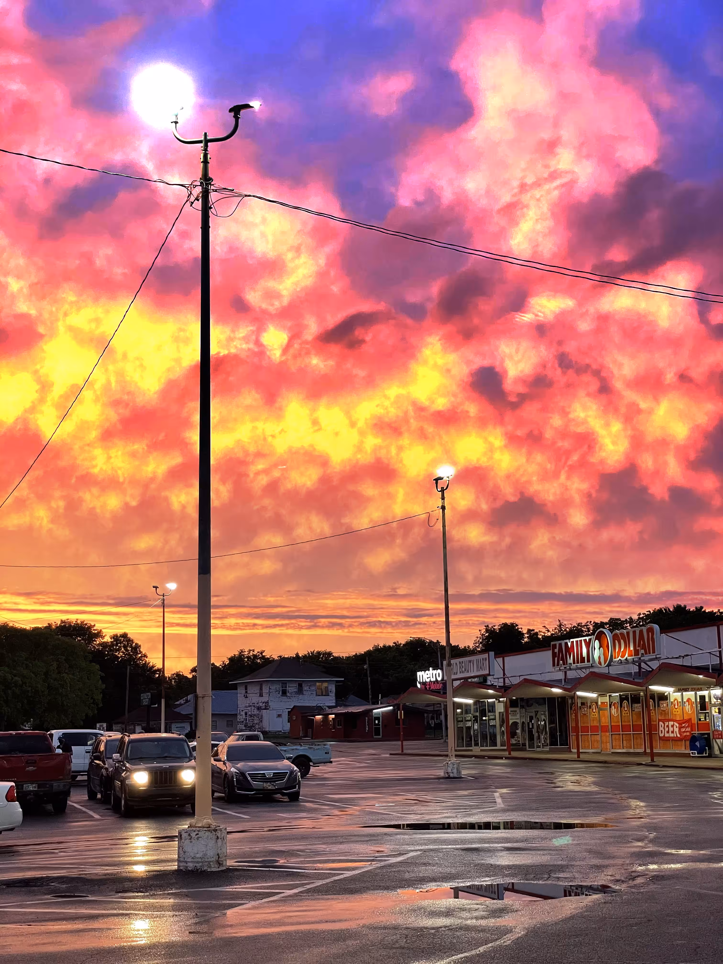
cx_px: 362
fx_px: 1448
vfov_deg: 36.8
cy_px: 482
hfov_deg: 28.0
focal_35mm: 52
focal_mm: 6
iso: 160
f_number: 2
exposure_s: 1/121
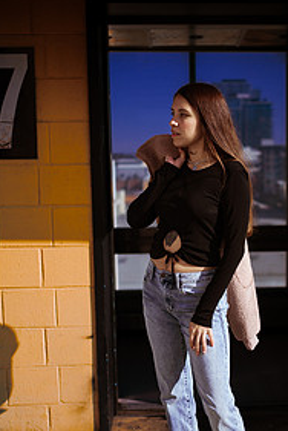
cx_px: 213
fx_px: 670
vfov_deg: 35.5
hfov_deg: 24.0
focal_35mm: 56
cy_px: 262
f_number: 1.8
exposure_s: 1/4000
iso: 50
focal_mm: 35
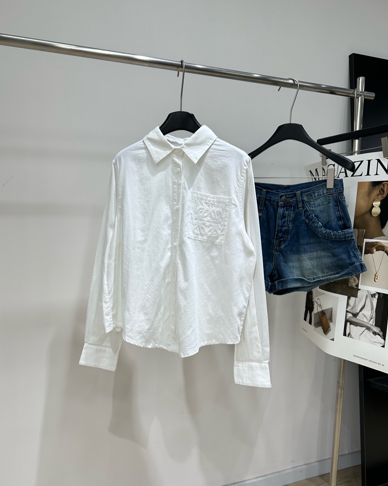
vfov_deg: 63.9
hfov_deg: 53.1
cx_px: 181
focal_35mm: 27
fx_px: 388
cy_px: 265
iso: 80
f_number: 1.78
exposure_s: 1/273
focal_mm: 6.86
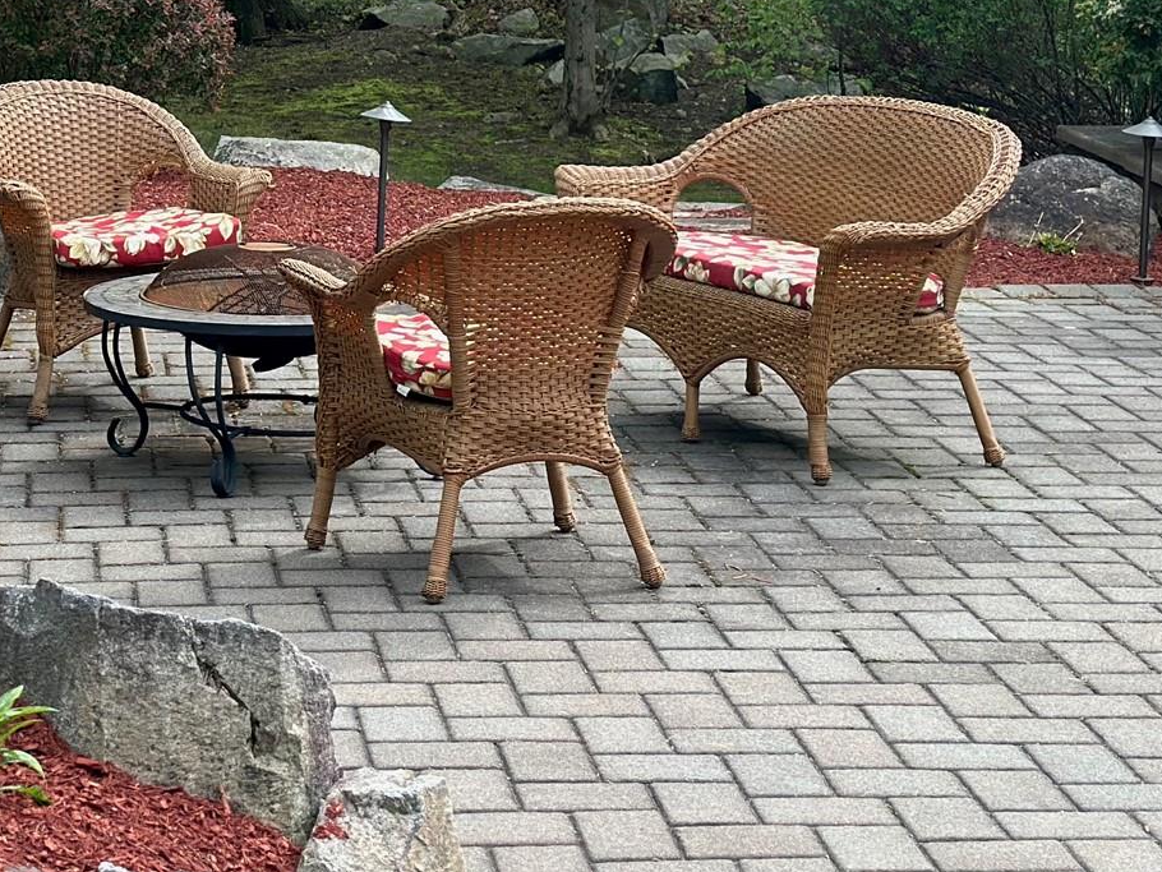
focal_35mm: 108
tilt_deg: -1.6
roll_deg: -1.2
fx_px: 3626
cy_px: -93
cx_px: 139
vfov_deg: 13.4
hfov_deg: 17.9
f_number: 1.78
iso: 80
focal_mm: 6.86
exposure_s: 1/797
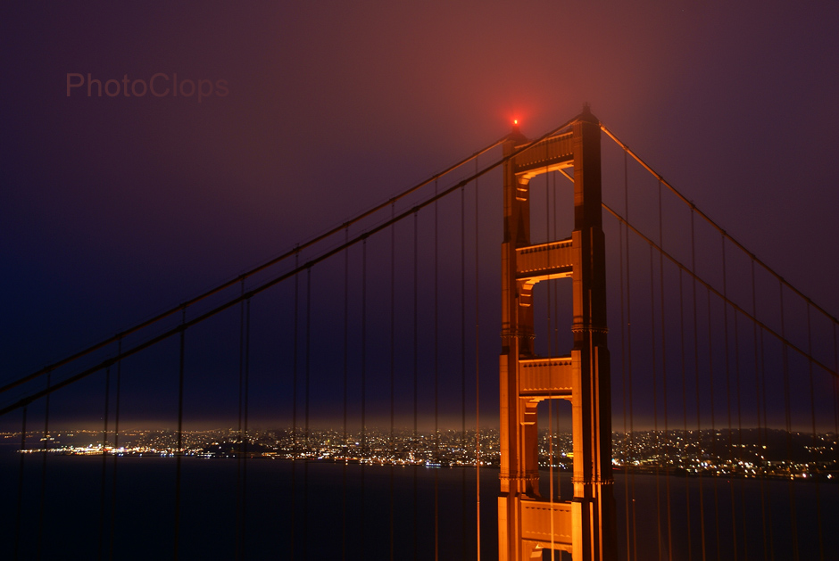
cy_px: 280
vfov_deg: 29.9
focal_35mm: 45
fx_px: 1050
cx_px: 420
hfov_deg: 43.6
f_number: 5
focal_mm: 30
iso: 100
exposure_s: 8
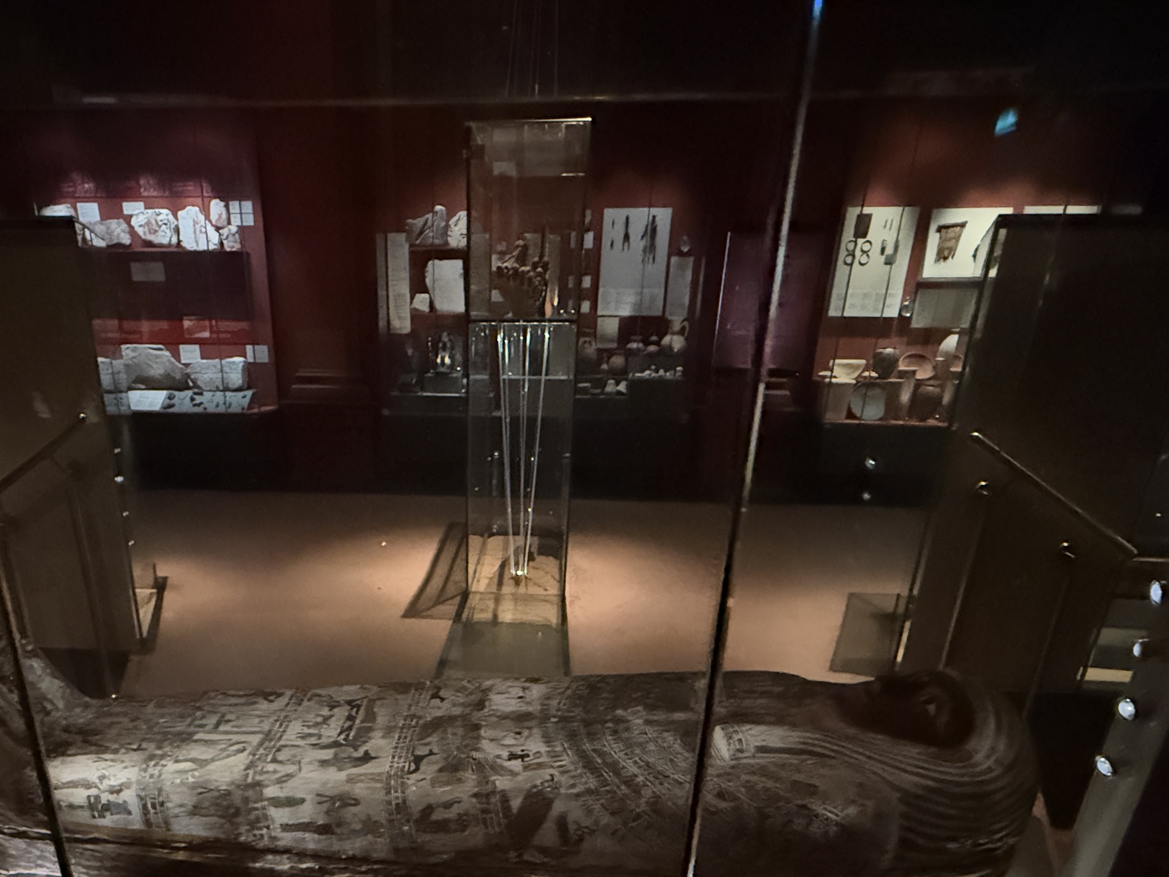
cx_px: 474
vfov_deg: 51.3
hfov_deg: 68.8
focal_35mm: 25
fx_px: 844
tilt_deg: -24.9
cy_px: 709
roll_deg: -1.0
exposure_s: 1/25
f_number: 2.2
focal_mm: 2.22
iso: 2500
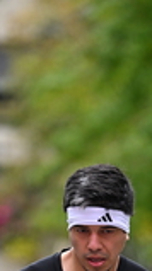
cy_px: 326
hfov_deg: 1.7
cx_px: 81
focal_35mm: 727
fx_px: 5229
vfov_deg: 3.0
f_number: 2.8
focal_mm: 200
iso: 640
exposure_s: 1/2500
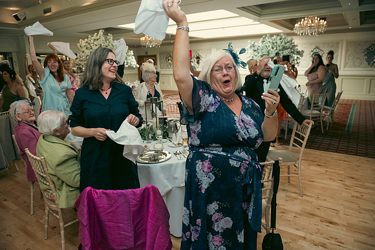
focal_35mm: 24
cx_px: 188
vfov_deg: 53.2
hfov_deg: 73.7
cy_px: 125
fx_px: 250
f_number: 3.5
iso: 800
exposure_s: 1/160
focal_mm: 24
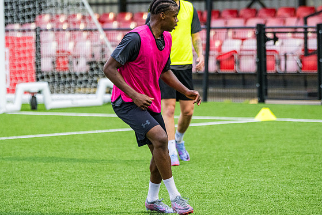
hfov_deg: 7.1
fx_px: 2594
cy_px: 98
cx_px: 160
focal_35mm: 290
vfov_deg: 4.7
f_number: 2.8
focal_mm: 160
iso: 1600
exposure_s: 1/500
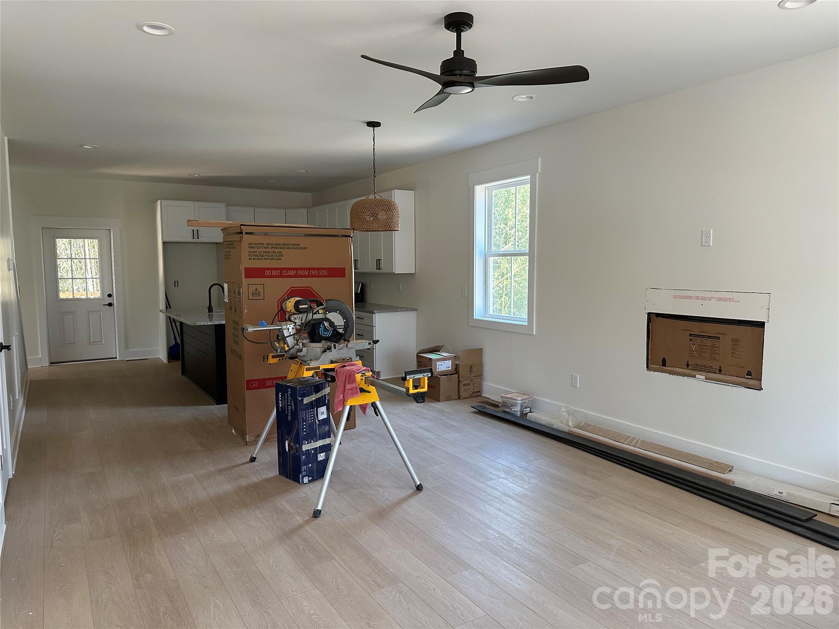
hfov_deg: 71.6
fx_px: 582
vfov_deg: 56.8
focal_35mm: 24
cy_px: 314
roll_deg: +0.5
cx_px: 420
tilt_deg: -5.6
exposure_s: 1/111
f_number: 1.78
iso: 250
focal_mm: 6.86
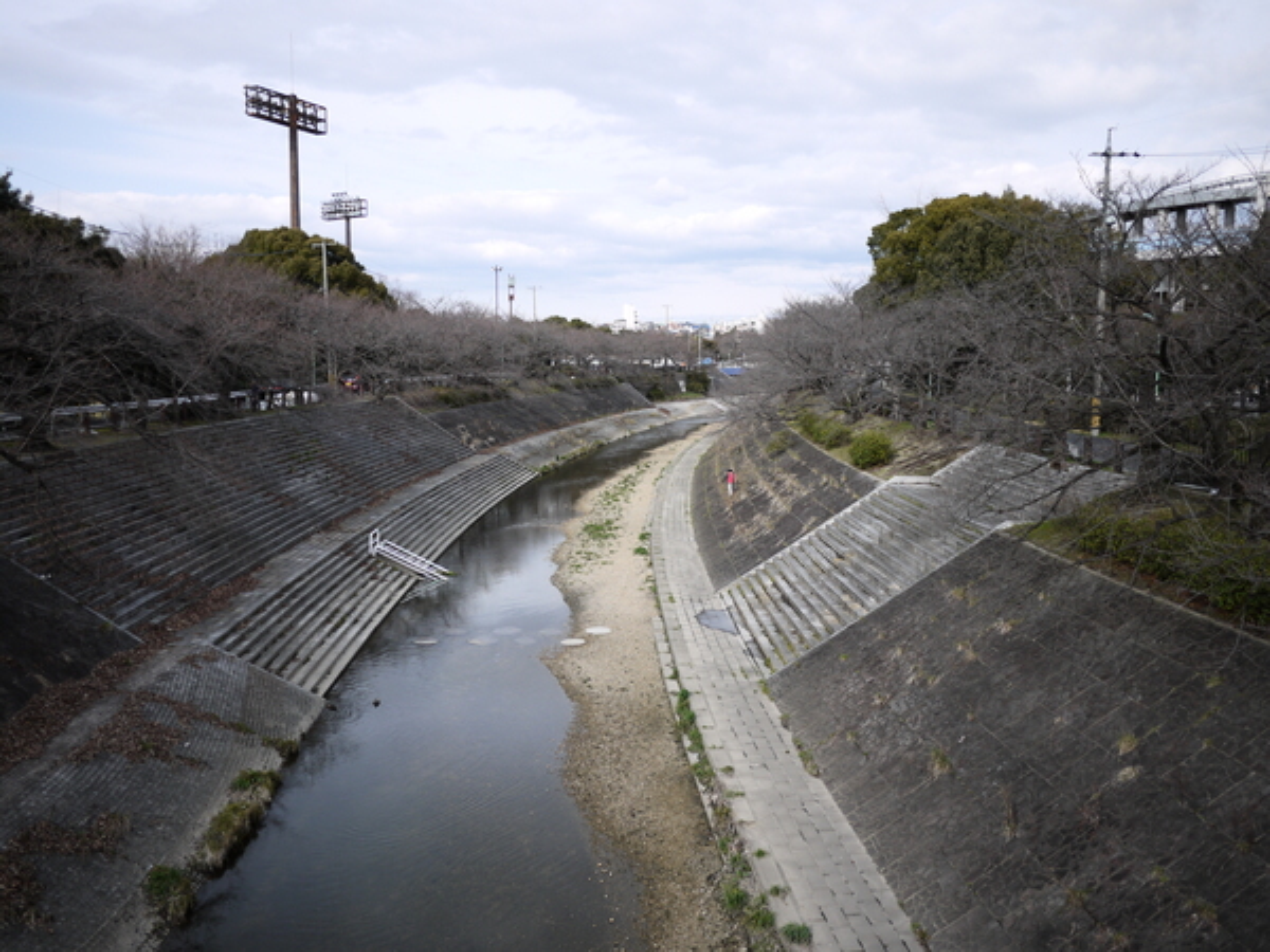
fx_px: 1027
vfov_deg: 49.7
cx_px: 635
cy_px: 476
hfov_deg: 63.4
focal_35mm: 28
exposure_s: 1/1300
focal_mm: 14
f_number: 2.8
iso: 100
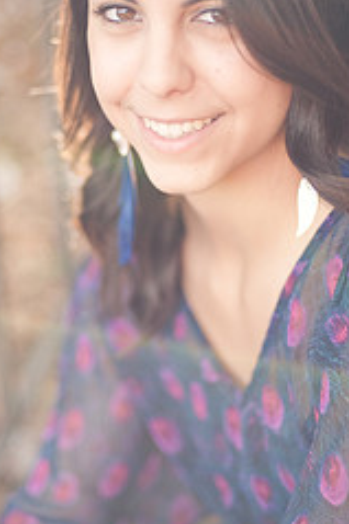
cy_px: 208
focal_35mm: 94
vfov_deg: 21.7
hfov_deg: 14.5
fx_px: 1369
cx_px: 139
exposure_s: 1/1000
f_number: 1.4
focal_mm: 50
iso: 320
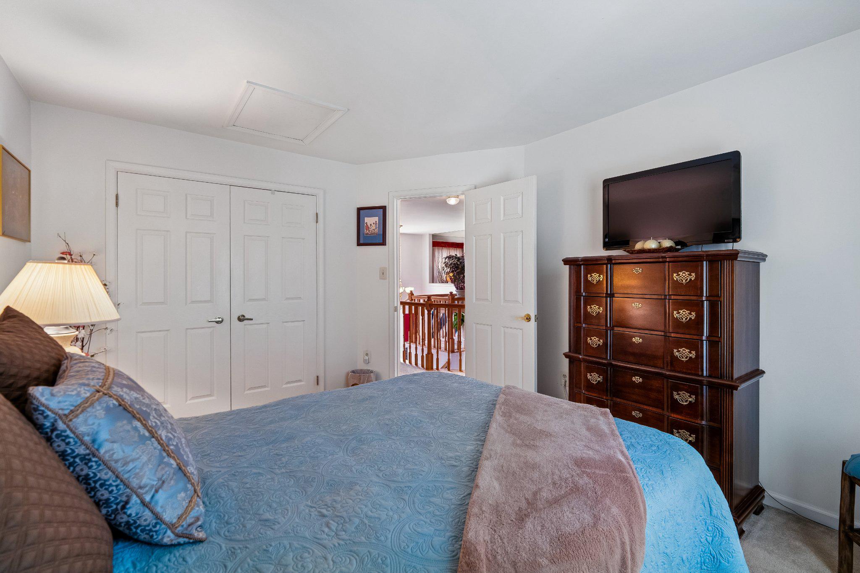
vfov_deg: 73.7
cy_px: 286
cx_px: 430
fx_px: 382
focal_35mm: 16
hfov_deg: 96.7
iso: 100
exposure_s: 2
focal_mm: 16
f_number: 8
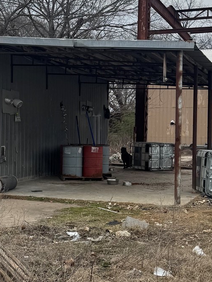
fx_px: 563
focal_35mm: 69
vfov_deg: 28.2
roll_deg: -0.6
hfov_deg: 21.2
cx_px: 71
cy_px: 144
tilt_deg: -0.9
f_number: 1.78
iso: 80
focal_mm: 6.76
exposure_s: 1/4608
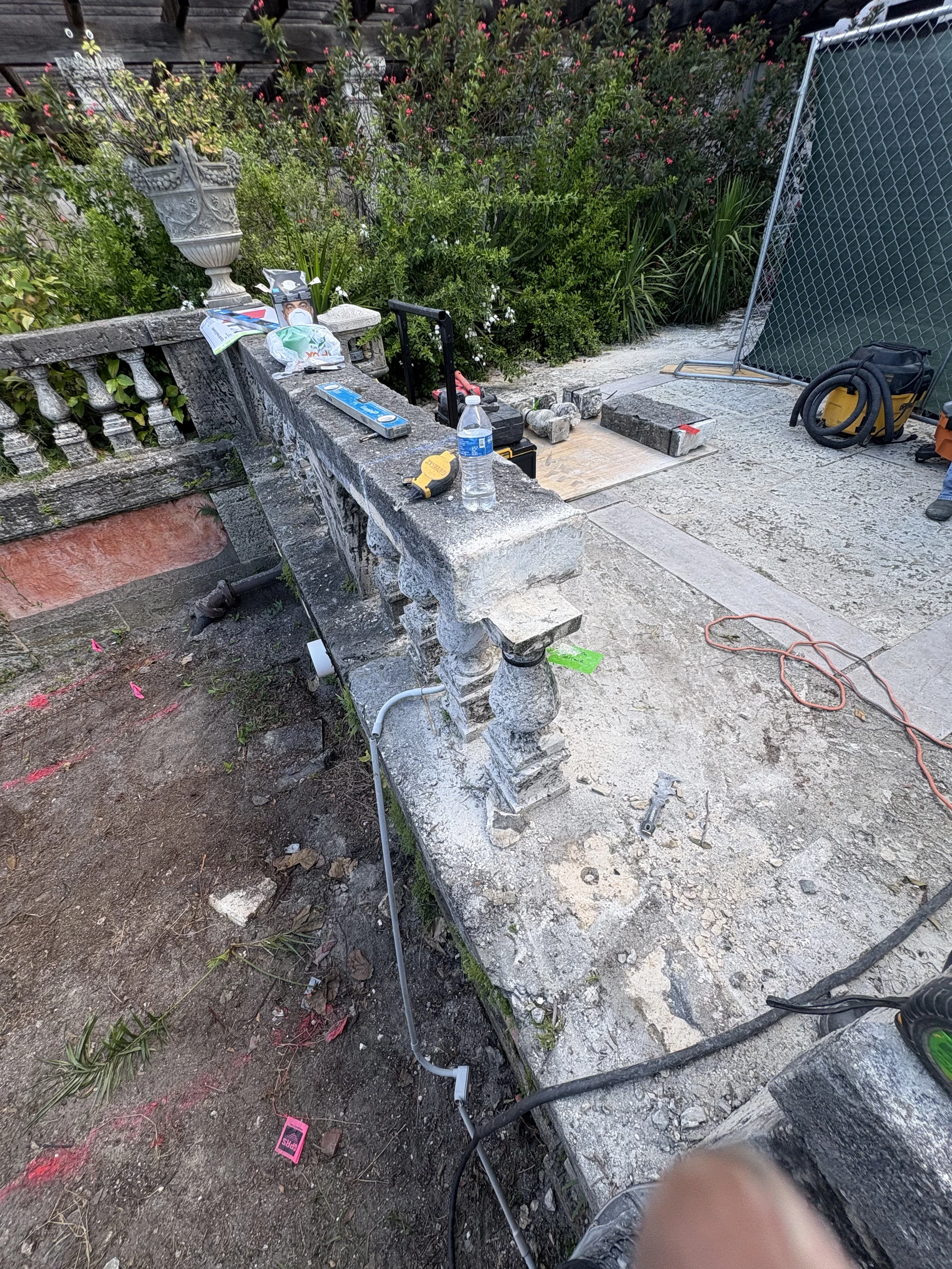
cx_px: 476
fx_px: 513
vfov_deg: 102.1
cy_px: 634
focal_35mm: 14
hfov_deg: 85.7
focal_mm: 2.22
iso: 40
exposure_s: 1/368
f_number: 2.2
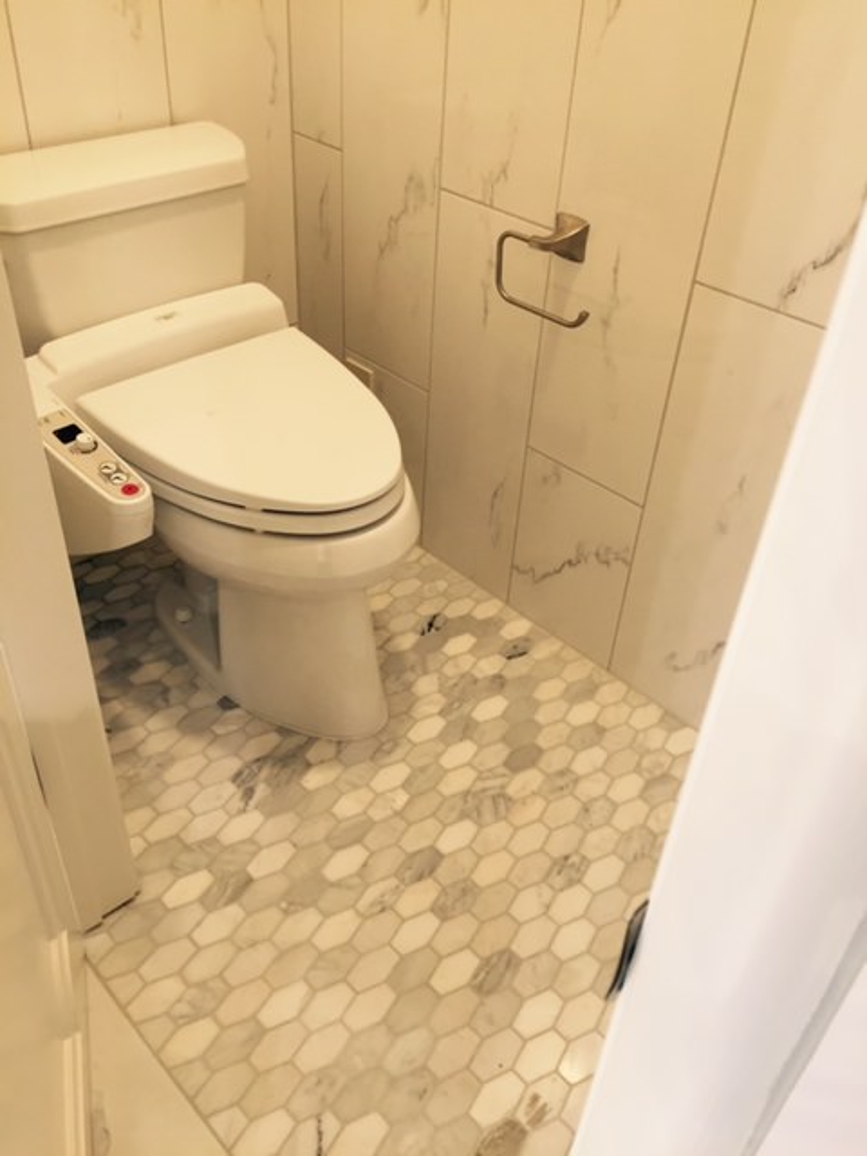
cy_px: 578
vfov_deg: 61.7
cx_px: 434
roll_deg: -3.5
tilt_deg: -38.1
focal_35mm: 29
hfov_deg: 48.2
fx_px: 968
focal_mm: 4.15
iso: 80
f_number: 2.2
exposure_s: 1/30
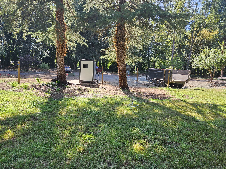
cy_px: 84
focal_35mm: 23
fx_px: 150
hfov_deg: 73.9
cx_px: 113
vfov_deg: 58.9
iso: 25
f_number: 1.8
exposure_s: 1/218
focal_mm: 5.4
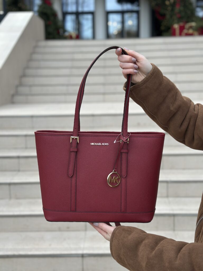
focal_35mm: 48
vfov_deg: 39.7
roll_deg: +1.0
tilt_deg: -7.4
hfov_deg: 30.3
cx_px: 102
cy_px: 136
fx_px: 375
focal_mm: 6.86
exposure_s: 1/260
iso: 80
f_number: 1.78
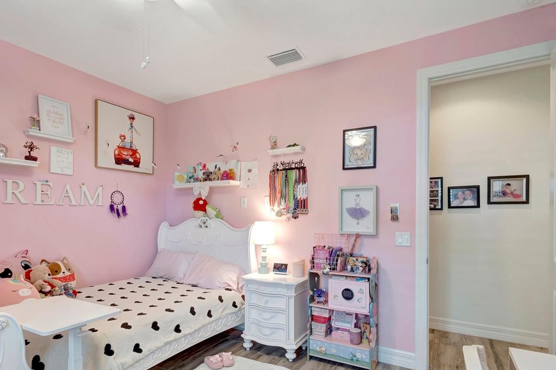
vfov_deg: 64.0
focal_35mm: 19
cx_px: 272
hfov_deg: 86.9
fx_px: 293
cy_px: 219
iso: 250
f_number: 9
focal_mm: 14
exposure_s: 1/1.67
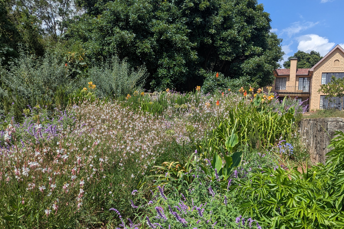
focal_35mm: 29
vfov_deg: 44.9
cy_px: 123
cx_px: 189
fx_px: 277
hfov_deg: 63.5
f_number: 1.85
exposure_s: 1/2358
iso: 45
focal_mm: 6.81
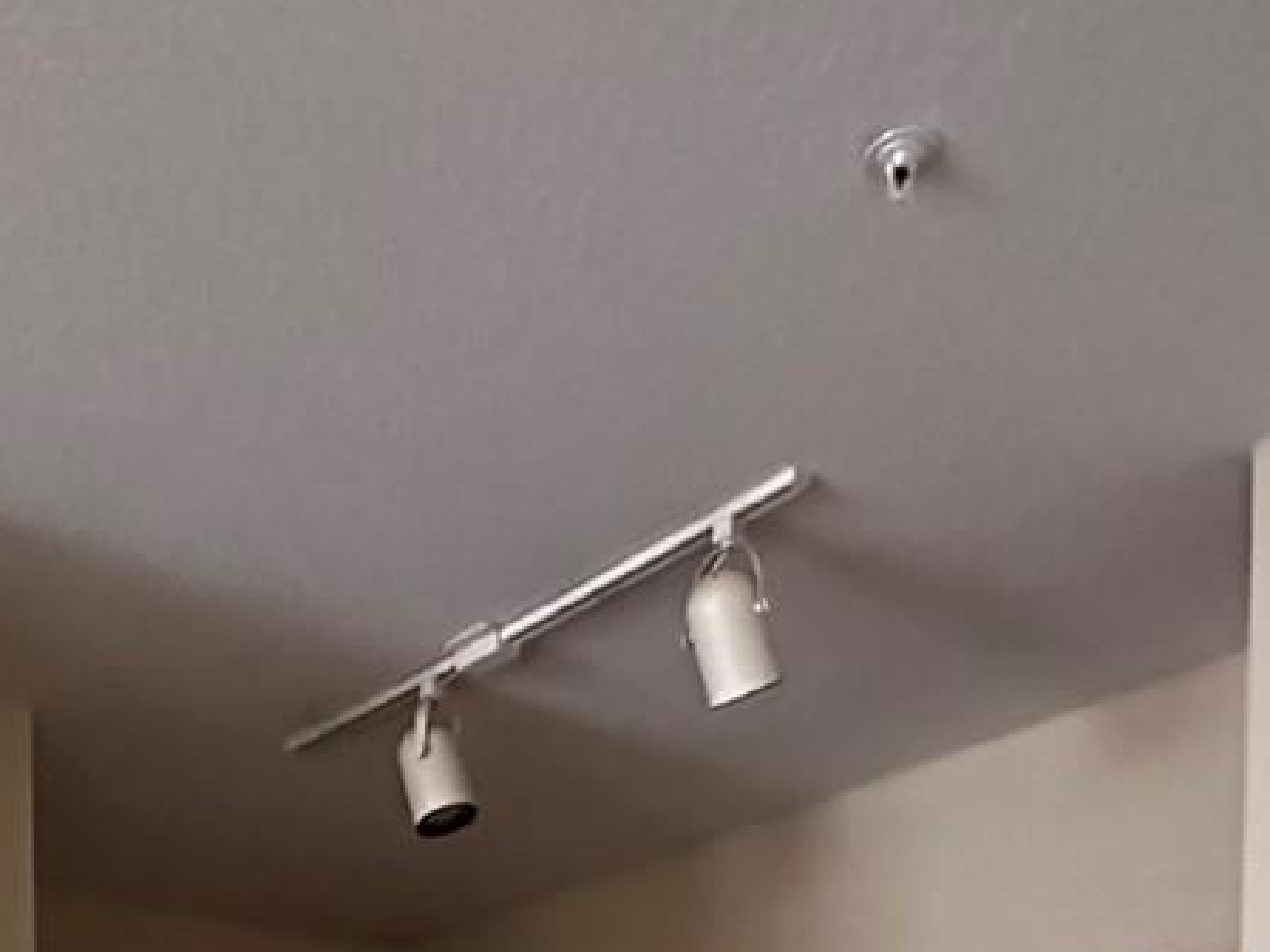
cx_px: 283
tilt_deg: -2.7
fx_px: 1834
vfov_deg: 22.1
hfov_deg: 37.1
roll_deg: -0.2
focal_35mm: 50
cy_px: 1550
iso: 1600
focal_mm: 2.22
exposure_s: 1/46
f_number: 2.2
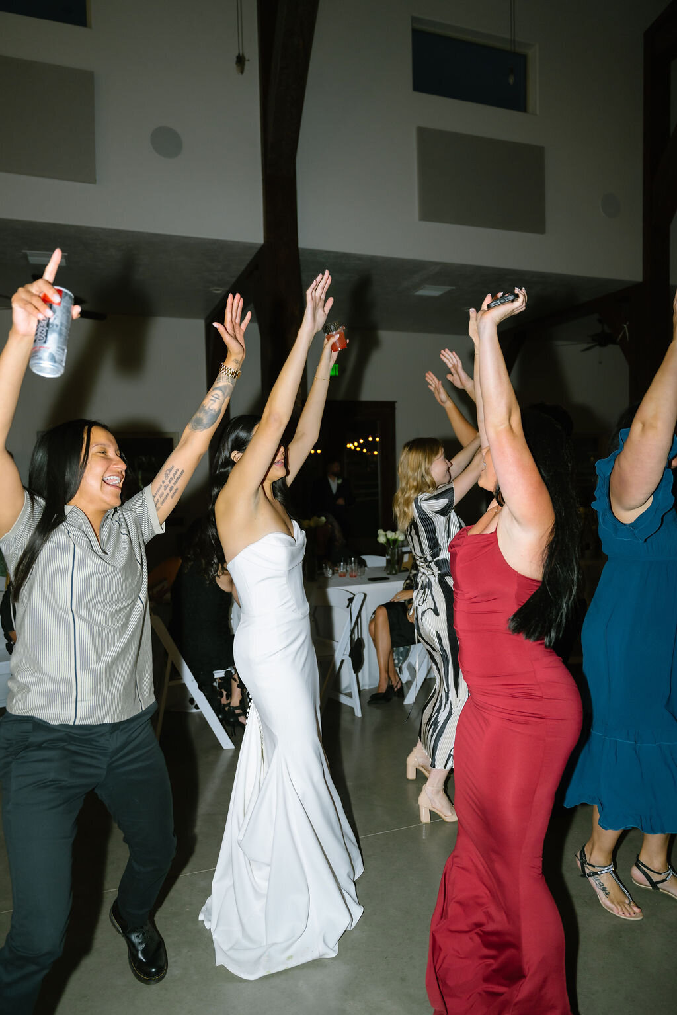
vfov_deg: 73.7
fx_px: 677
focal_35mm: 24
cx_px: 338
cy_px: 508
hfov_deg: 53.2
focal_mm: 24
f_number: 2.8
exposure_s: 1/200
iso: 800
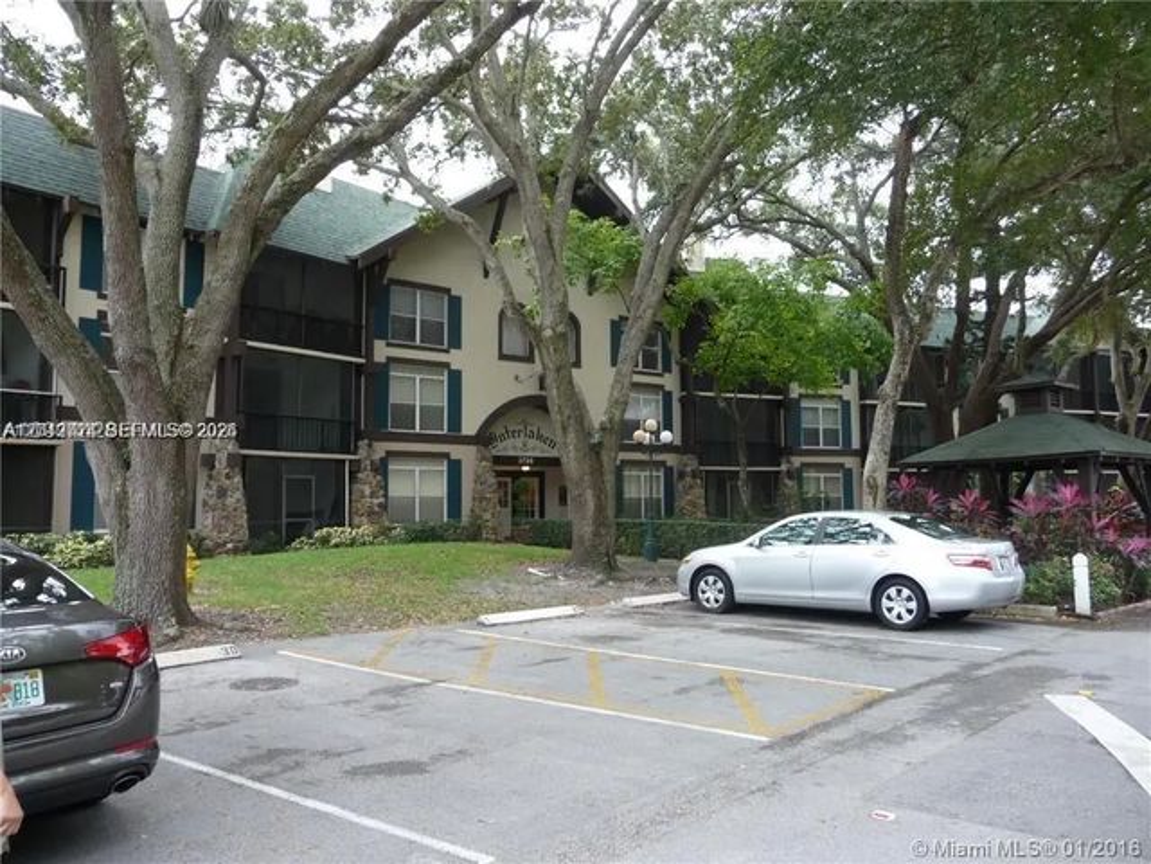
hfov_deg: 63.4
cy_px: 432
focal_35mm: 28
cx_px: 576
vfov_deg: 49.7
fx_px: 931
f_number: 3.3
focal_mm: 4.7
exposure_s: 1/60
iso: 100
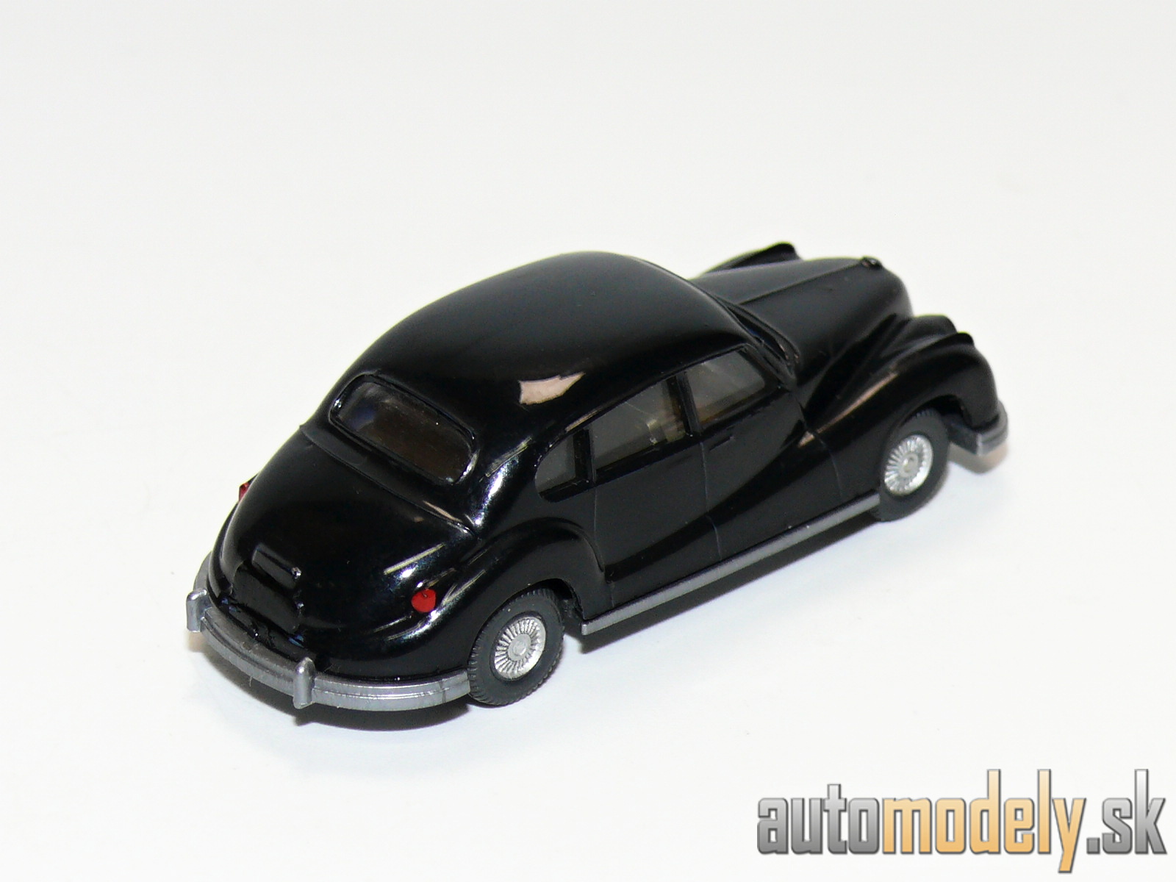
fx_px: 4552
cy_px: 441
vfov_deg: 11.1
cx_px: 588
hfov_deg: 14.7
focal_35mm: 134
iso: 100
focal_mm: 15.9
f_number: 4
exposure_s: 1/30
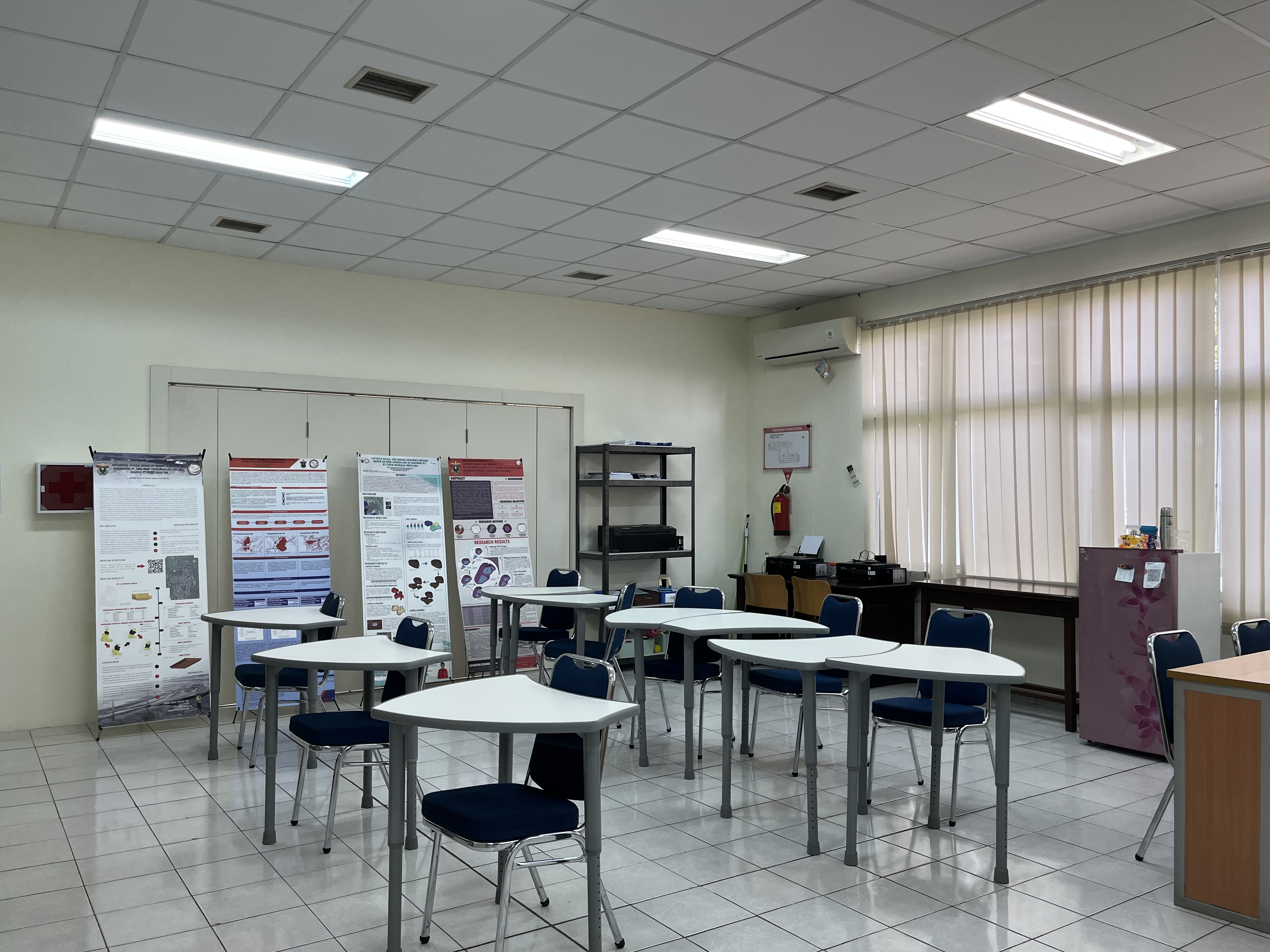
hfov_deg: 65.3
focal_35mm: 27
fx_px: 991
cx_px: 629
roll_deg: +0.3
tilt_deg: +0.2
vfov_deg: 51.3
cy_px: 487
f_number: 1.6
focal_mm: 5.1
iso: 80
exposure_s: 1/100
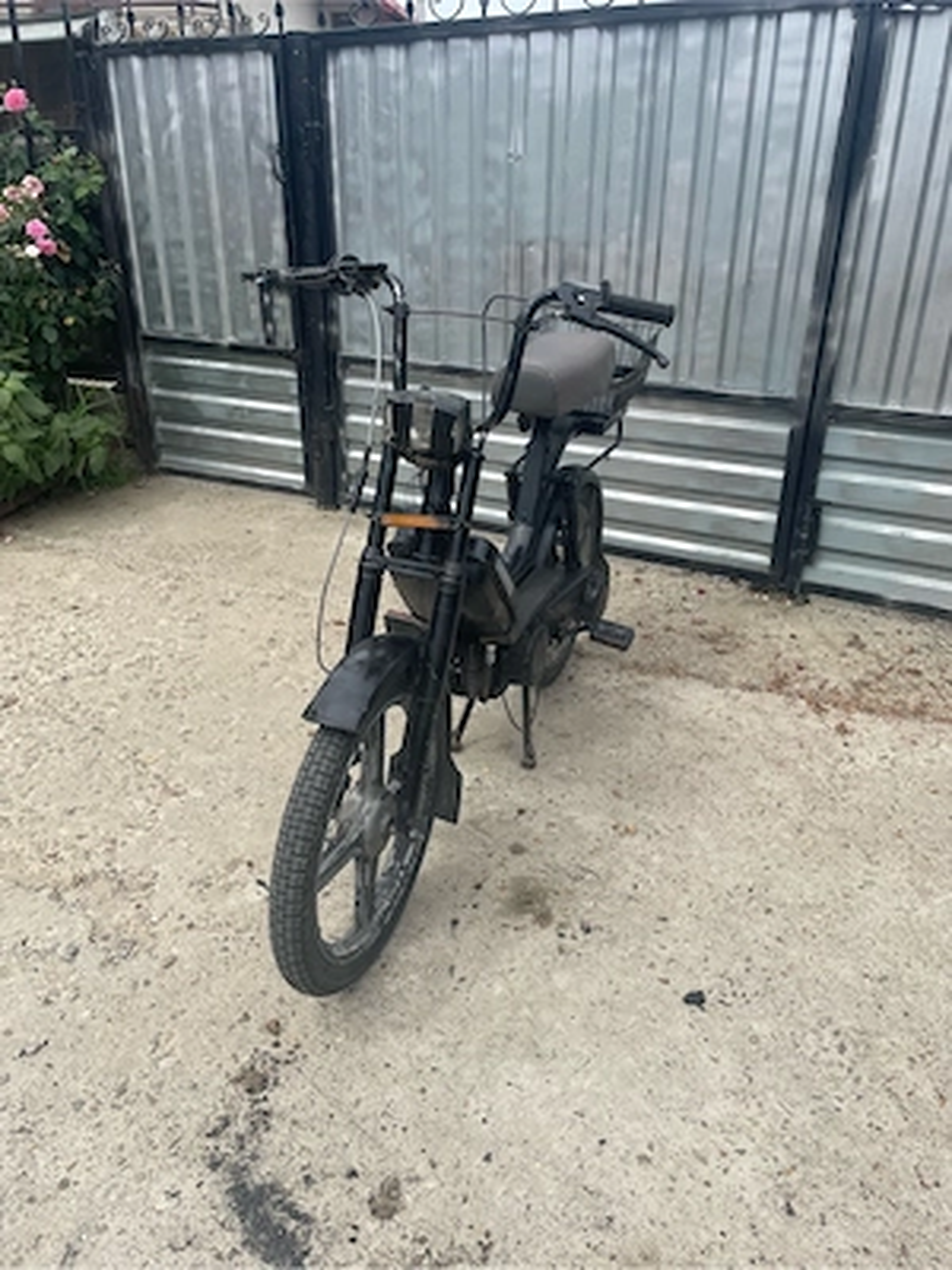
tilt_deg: -25.5
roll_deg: -0.4
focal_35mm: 26
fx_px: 953
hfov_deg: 53.1
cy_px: 635
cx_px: 476
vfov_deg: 67.3
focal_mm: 4.2
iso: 50
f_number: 1.6
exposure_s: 1/2398
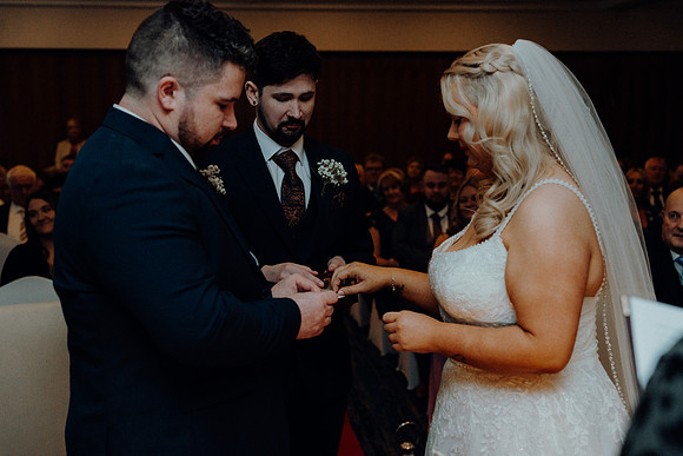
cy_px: 228
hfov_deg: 38.9
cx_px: 342
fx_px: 968
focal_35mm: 51
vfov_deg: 26.5
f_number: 3.5
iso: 2500
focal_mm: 51
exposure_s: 1/160
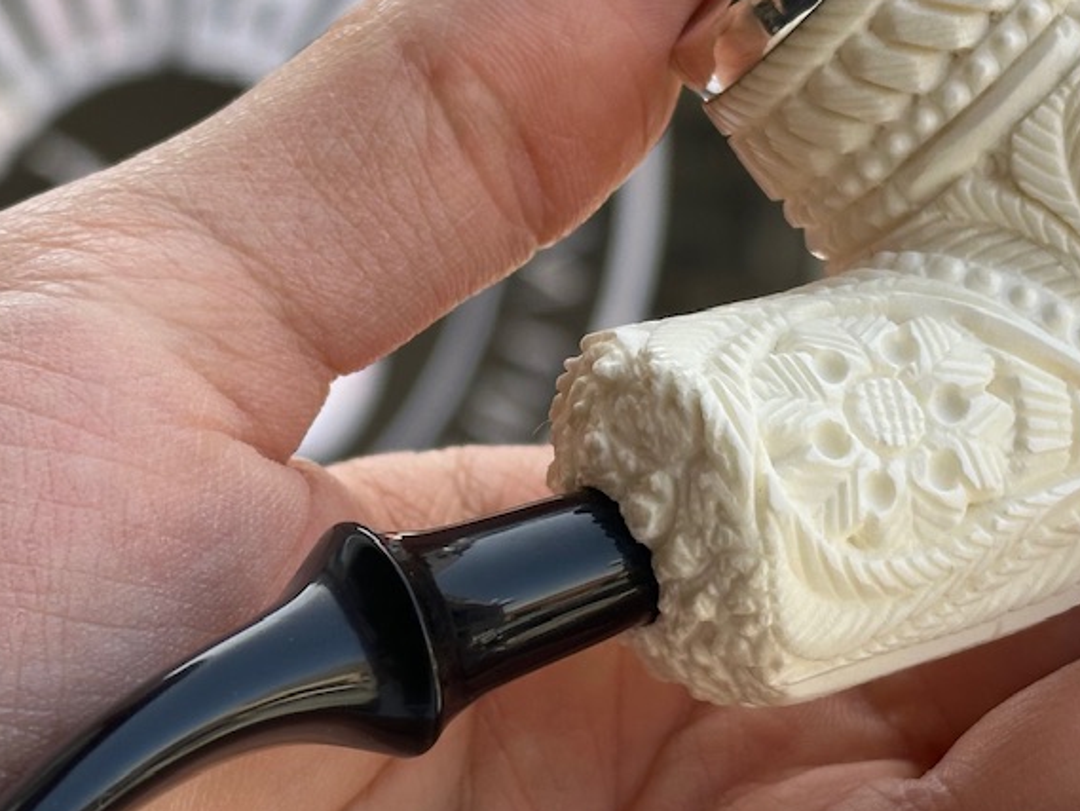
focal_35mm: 108
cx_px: 526
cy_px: 380
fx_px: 3370
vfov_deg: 13.7
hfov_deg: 18.2
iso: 64
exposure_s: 1/619
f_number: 1.78
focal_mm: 6.86
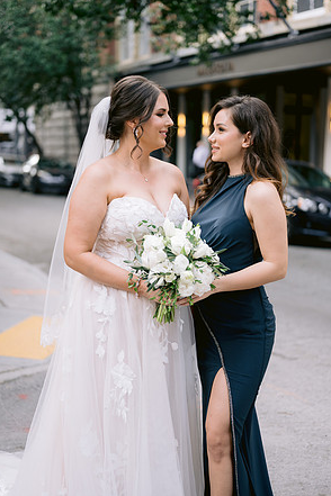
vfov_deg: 38.9
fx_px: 703
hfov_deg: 26.5
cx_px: 166
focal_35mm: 51
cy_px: 247
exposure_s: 1/500
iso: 160
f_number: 1.8
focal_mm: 50
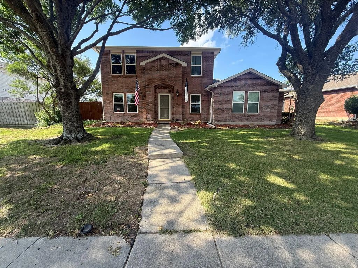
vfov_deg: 85.7
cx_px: 179
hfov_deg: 102.1
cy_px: 134
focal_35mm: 14
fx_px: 145
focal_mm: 2.22
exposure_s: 1/370
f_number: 2.2
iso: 64
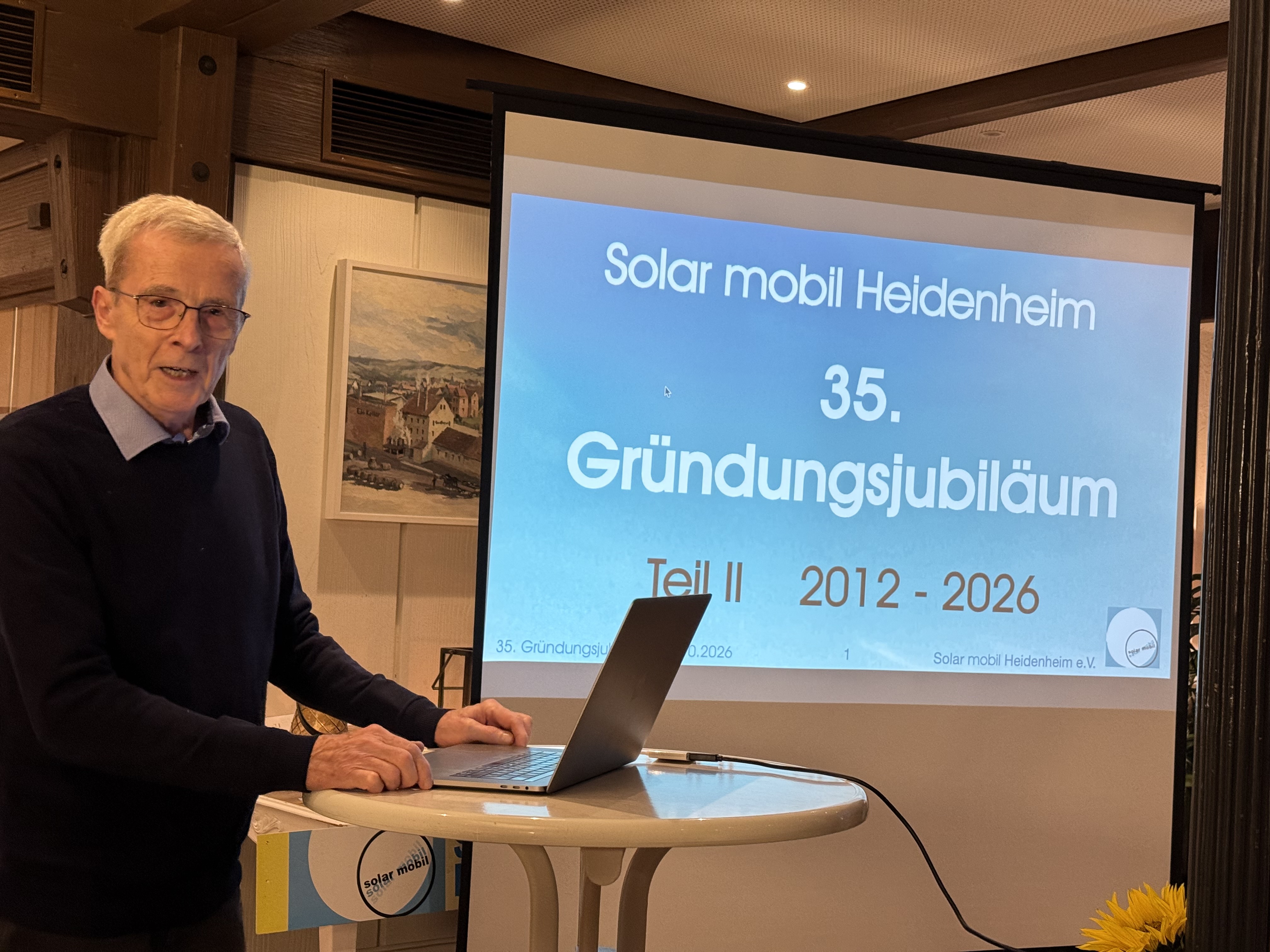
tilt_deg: +0.8
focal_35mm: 48
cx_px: 635
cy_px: 476
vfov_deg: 30.3
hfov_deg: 39.7
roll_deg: -2.6
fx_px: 1761
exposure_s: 1/60
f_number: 1.78
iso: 200
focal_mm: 6.76
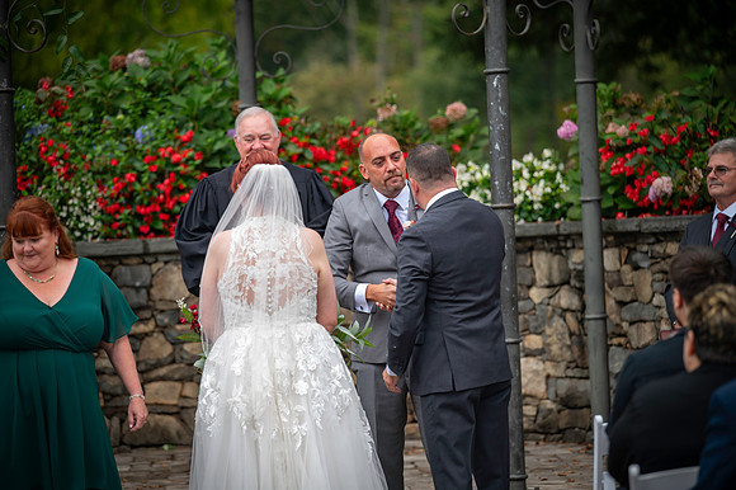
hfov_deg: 13.7
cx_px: 368
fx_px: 3065
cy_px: 245
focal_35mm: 150
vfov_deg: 9.1
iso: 500
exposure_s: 1/200
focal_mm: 150
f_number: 3.2
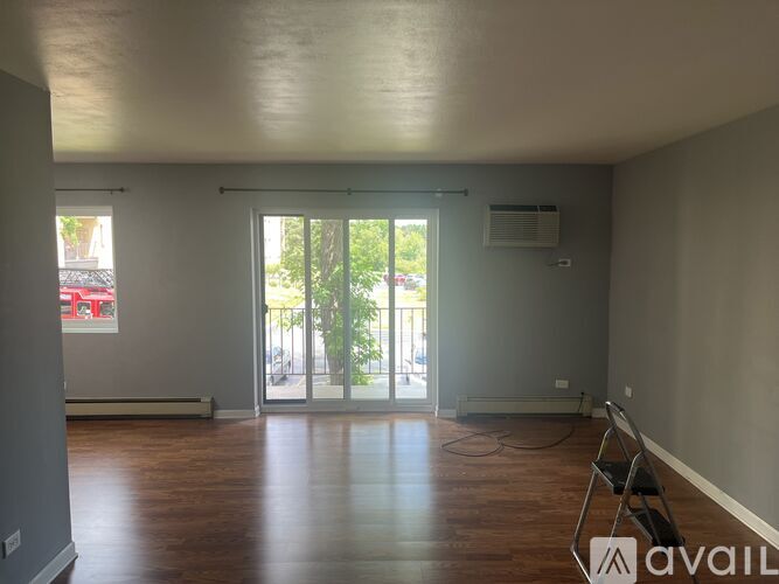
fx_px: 585
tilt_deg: -5.3
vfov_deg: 53.0
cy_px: 292
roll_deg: +0.1
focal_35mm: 26
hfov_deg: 67.3
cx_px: 390
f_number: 1.6
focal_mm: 5.1
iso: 50
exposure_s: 1/120
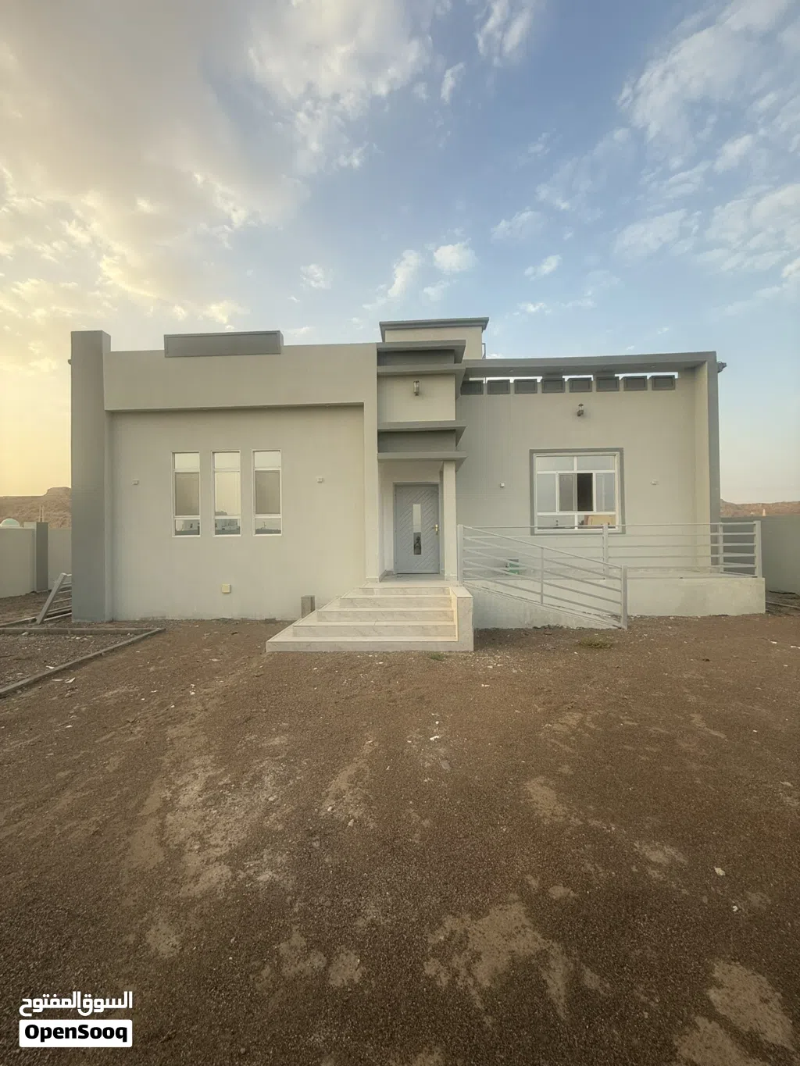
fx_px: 431
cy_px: 533
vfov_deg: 102.1
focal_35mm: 14
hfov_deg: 85.7
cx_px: 400
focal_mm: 2.22
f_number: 2.2
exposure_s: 1/219
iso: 50
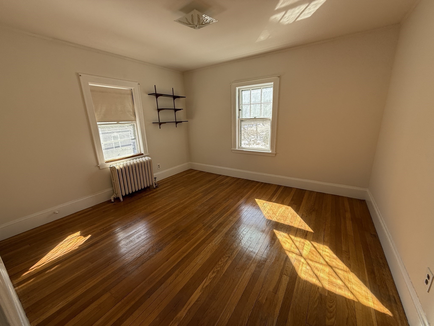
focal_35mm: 14
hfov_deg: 102.1
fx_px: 176
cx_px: 217
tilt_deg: -14.9
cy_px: 163
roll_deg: +2.5
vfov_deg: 85.7
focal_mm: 2.22
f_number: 2.2
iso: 64
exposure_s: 1/188
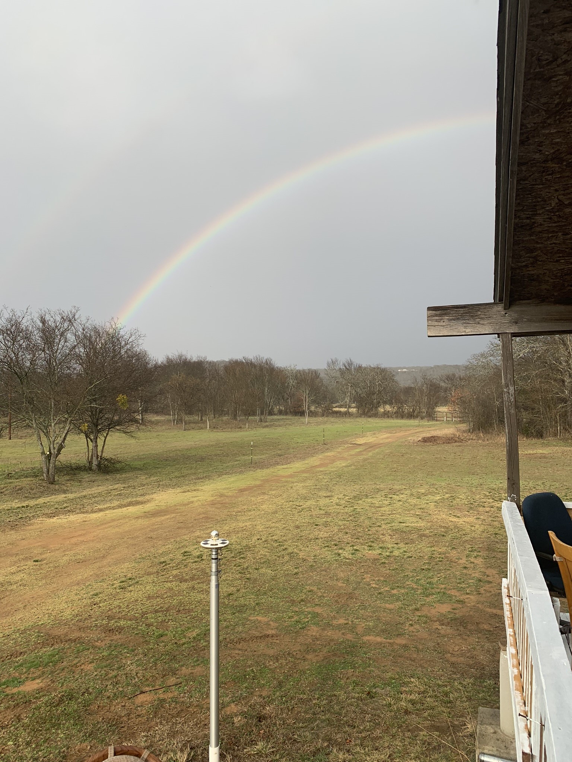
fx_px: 573
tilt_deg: +3.7
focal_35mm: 26
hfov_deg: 53.1
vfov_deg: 67.3
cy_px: 381
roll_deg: -0.6
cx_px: 286
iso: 25
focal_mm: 4.25
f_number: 1.8
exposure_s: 1/1220
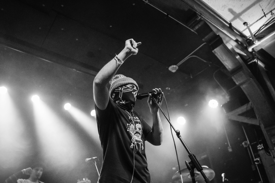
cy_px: 92
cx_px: 138
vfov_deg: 43.6
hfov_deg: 61.9
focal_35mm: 30
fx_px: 229
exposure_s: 1/160
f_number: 2.8
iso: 12800
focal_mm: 30
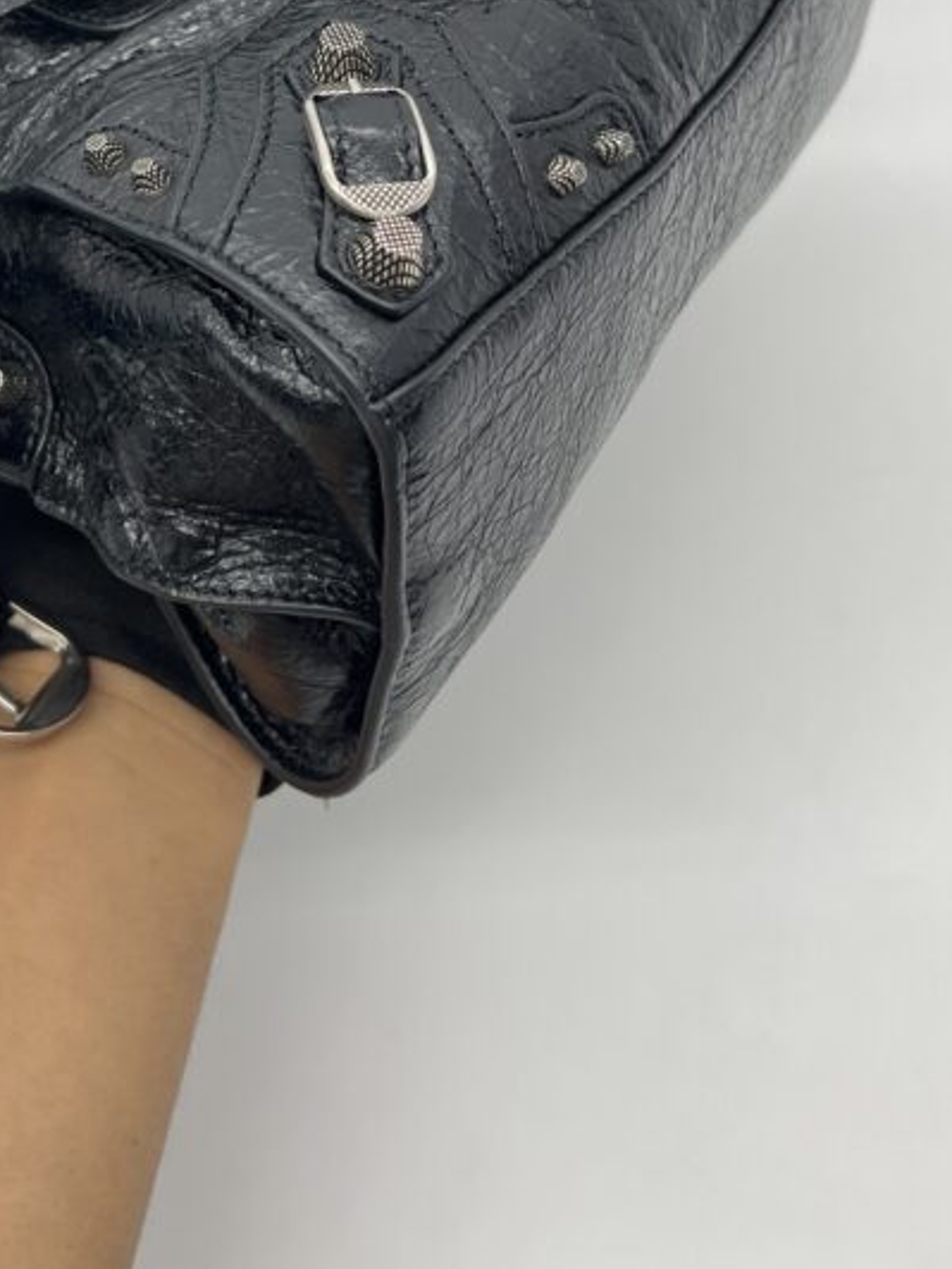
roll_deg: +5.8
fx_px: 1833
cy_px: 234
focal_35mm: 50
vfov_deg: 36.7
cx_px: 356
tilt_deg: -42.8
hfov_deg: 29.0
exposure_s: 1/100
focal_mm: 5.7
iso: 40
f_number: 1.5
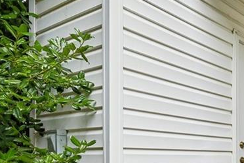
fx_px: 298
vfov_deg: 29.2
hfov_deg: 35.9
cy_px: 149
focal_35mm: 44
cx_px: 285
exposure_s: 1/125
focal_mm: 16
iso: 100
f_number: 8
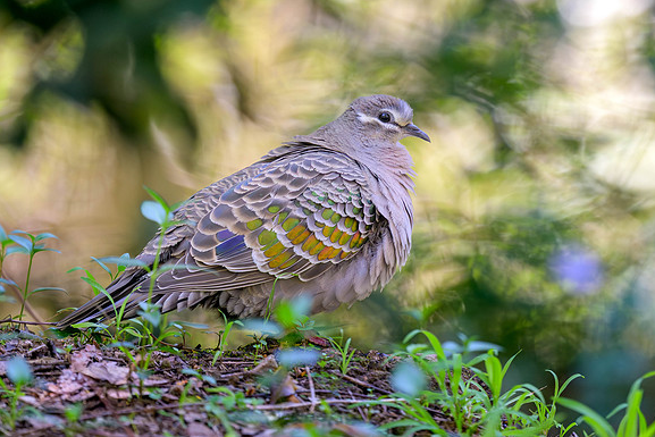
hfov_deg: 2.4
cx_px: 522
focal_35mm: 863
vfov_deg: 1.6
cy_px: 81
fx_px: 15705
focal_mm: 400
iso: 500
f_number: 2.8
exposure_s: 1/640
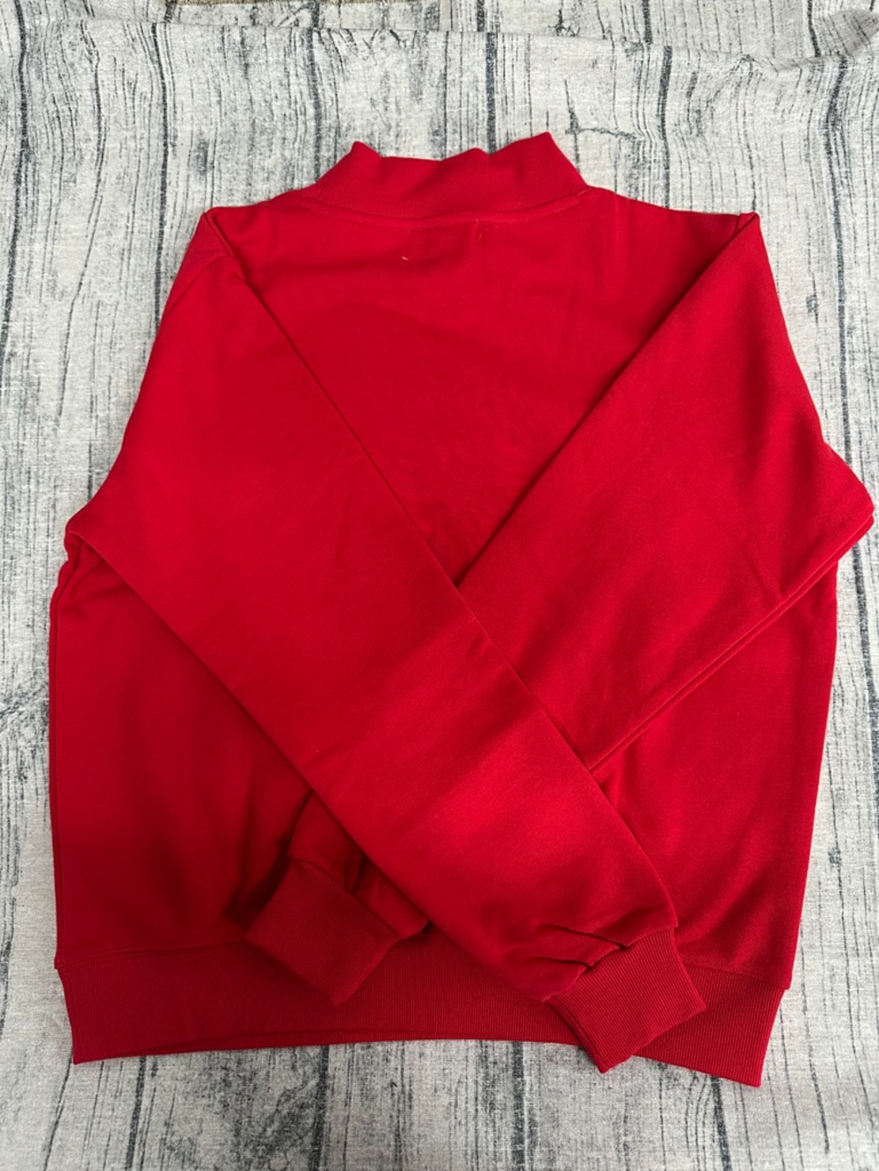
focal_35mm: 24
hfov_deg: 56.8
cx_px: 440
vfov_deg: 71.6
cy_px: 586
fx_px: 812
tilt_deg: -82.8
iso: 400
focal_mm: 6.86
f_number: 1.78
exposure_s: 1/50
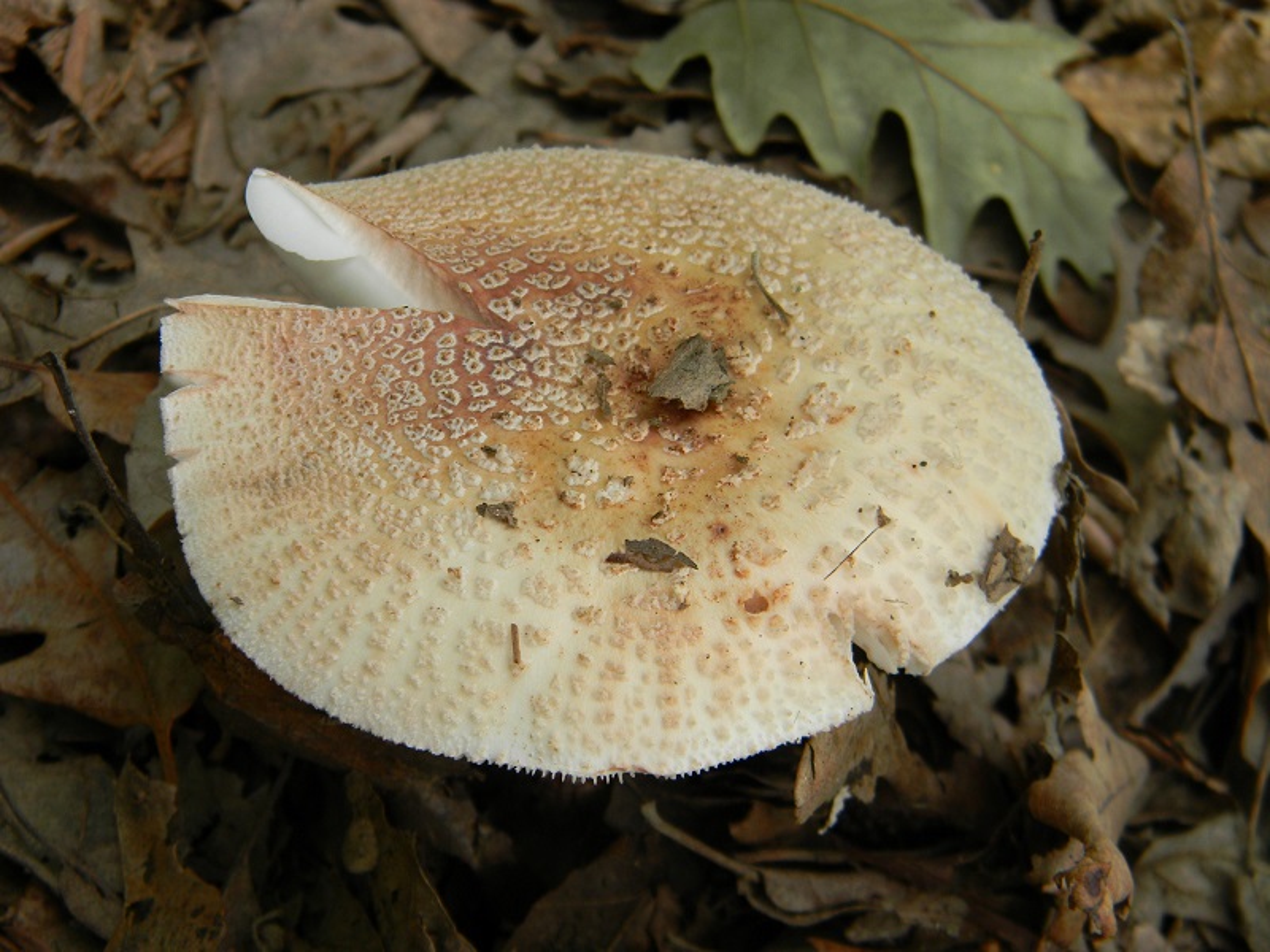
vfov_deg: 17.8
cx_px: 635
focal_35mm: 83
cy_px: 476
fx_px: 3045
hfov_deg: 23.6
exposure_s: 1/31.6
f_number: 4.5
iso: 80
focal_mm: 15.1
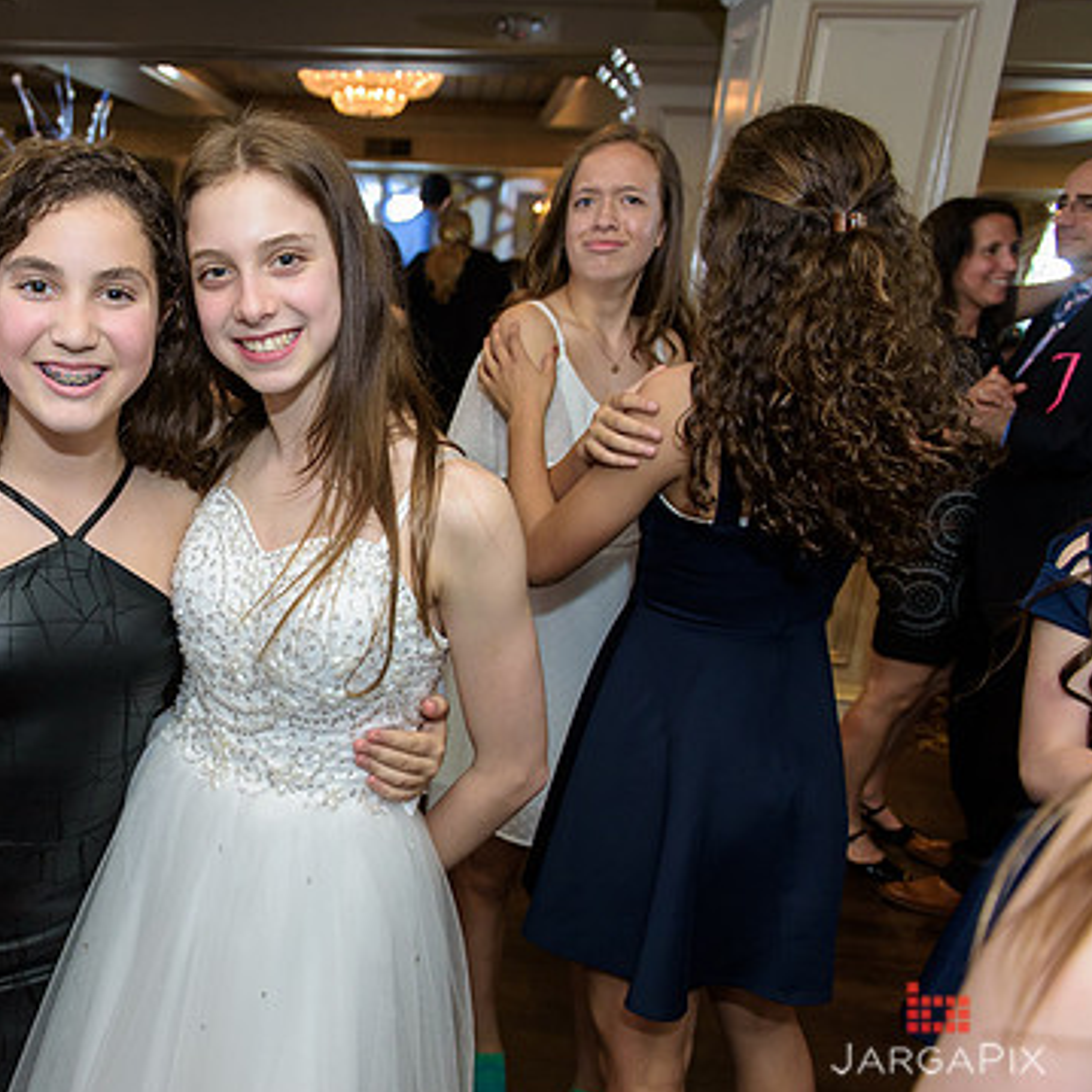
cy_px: 552
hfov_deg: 47.4
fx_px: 1178
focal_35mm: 33
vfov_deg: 49.7
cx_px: 240
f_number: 3.2
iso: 1600
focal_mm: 24
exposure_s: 1/125
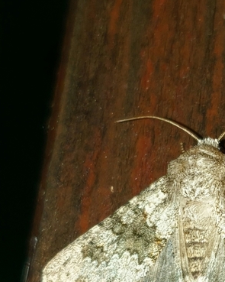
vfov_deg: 41.7
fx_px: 366
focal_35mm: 44
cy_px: 176
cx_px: 178
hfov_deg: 33.2
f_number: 1.5
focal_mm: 4.3
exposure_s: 1/170
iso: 50
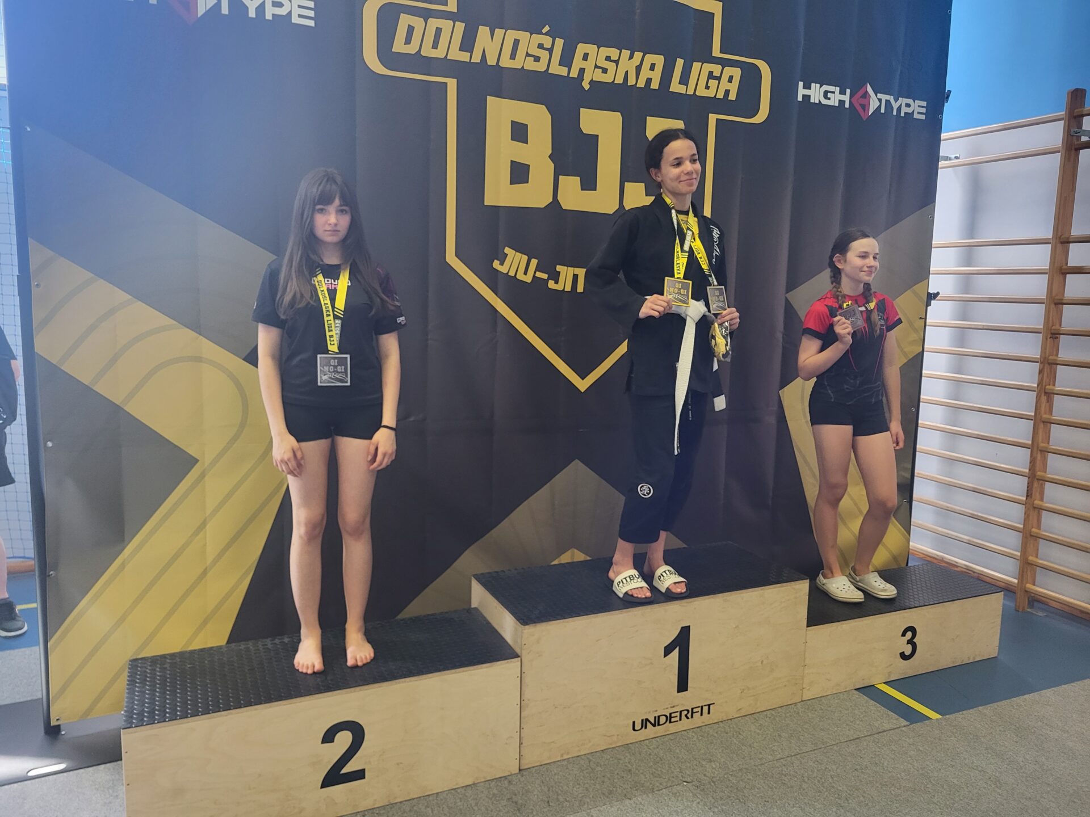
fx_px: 819
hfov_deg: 67.3
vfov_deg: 53.1
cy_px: 408
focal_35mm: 26
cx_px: 545
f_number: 1.8
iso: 320
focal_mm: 5.4
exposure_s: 1/100
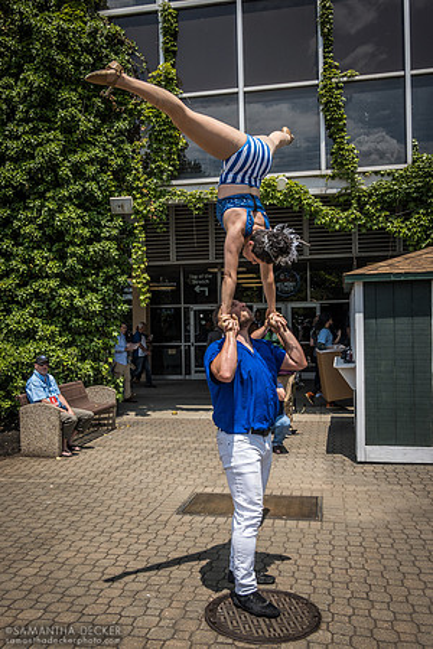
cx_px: 216
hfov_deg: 41.1
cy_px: 324
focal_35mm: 32
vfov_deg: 58.7
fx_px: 577
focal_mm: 11.76
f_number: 4
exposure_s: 1/800
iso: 100
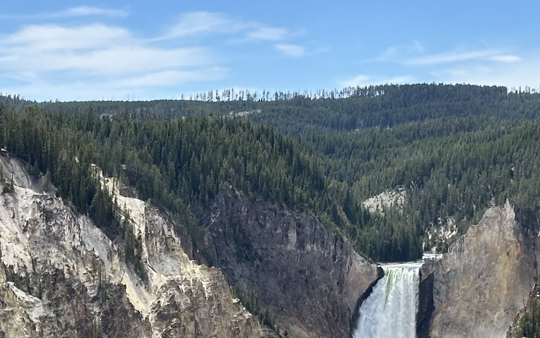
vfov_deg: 9.3
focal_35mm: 138
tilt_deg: -7.0
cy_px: 434
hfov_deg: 15.1
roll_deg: -0.8
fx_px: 2031
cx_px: 320
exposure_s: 1/1721
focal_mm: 6.86
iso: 64
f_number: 1.78
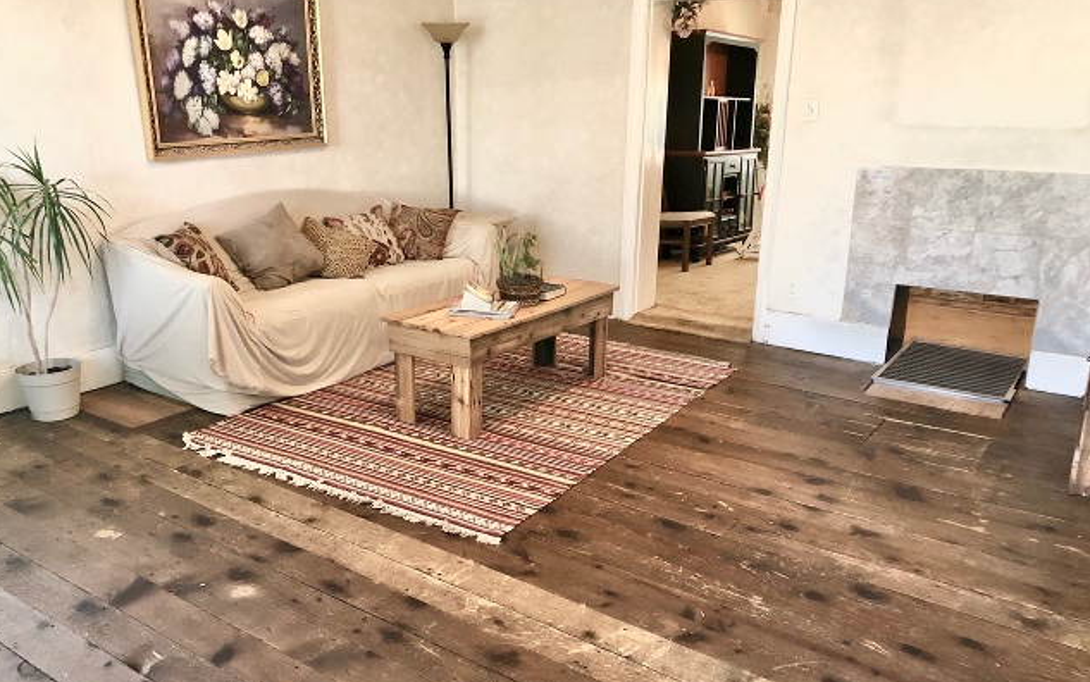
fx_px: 891
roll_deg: -1.0
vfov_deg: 41.8
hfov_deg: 62.9
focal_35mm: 30
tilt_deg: -17.5
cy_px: 377
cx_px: 541
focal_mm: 3.99
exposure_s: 1/15
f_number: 1.8
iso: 80
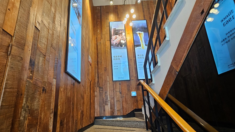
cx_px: 117
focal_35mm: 15
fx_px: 93
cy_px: 86
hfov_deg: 103.0
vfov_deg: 69.0
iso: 200
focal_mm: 2.2
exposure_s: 1/60
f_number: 2.2
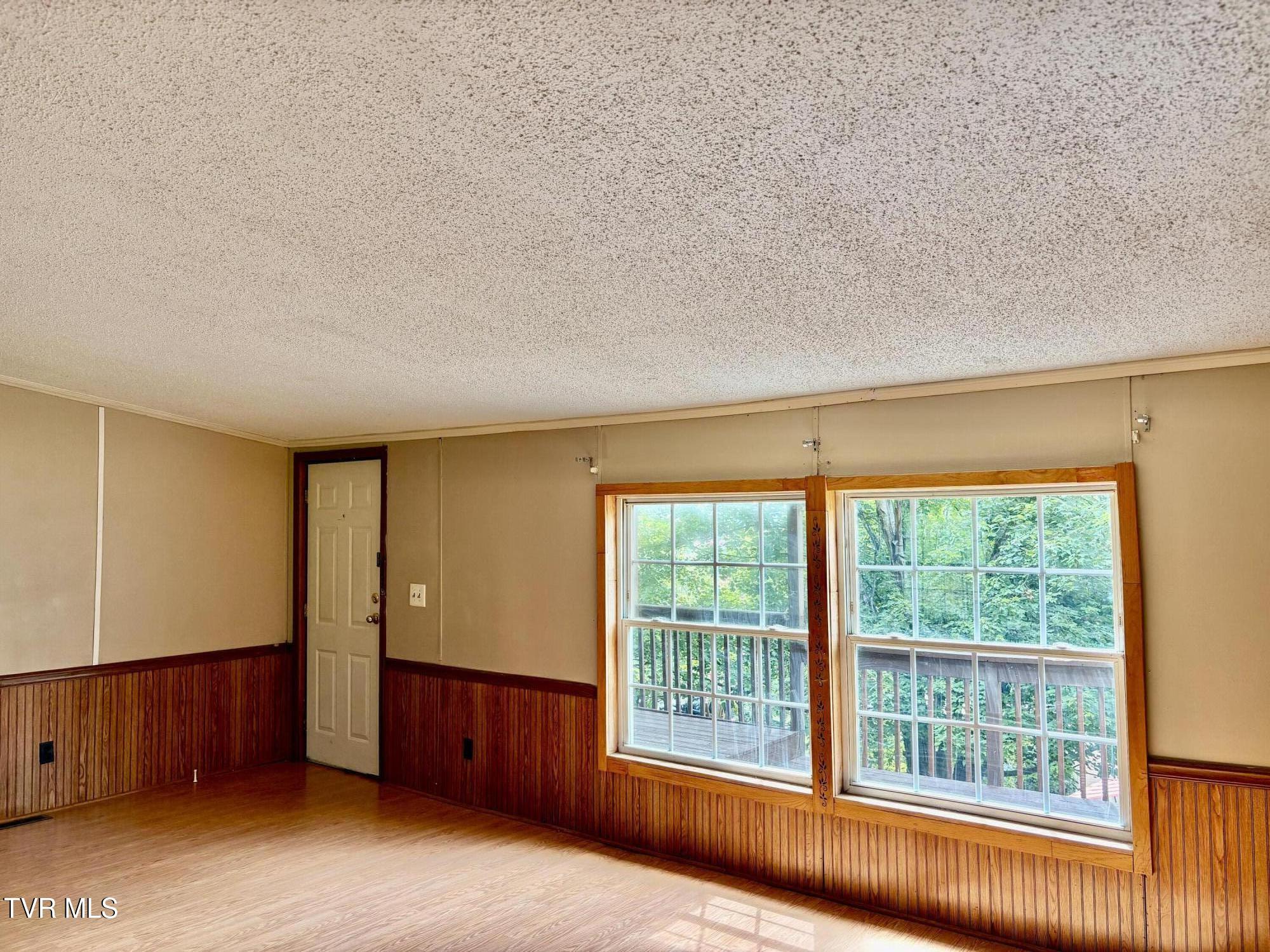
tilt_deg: +1.3
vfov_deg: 53.1
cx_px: 635
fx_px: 954
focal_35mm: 26
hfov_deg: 67.3
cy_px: 476
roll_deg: +0.4
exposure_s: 1/121
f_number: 1.6
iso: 64
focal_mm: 5.96
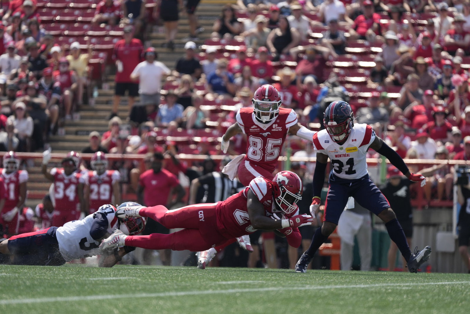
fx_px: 4491
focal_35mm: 344
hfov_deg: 6.0
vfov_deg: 4.0
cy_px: 157
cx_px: 235
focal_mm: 344
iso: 320
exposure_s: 1/1600
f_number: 4.5
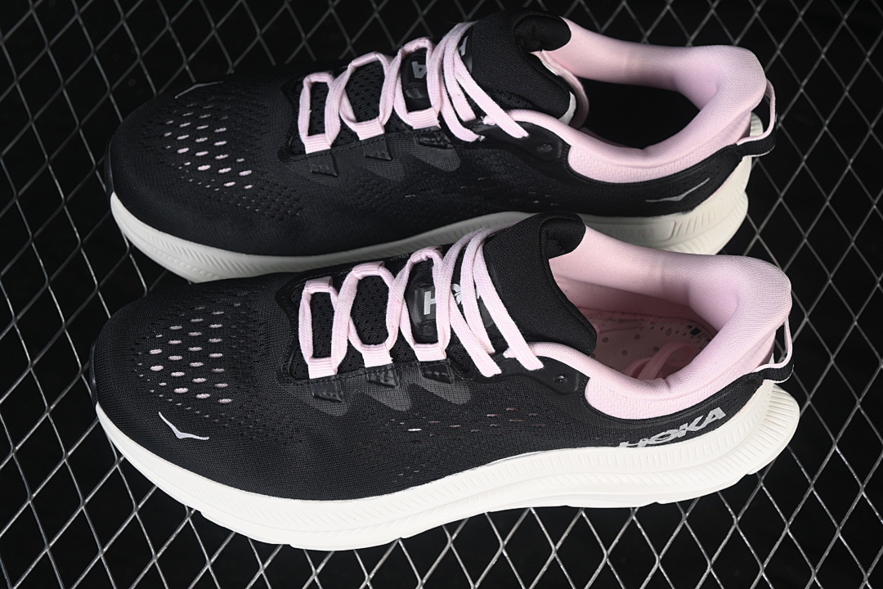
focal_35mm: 75
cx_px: 442
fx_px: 1839
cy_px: 294
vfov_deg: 18.2
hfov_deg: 27.0
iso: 160
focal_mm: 50
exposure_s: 1/60
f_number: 6.3
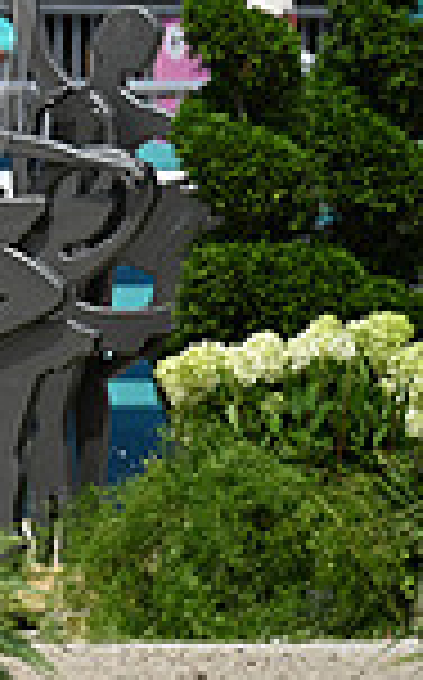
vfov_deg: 1.5
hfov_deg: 0.9
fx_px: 26119
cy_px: -88
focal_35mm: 1412
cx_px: -477
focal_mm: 360
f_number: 4.5
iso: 100
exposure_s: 1/1250
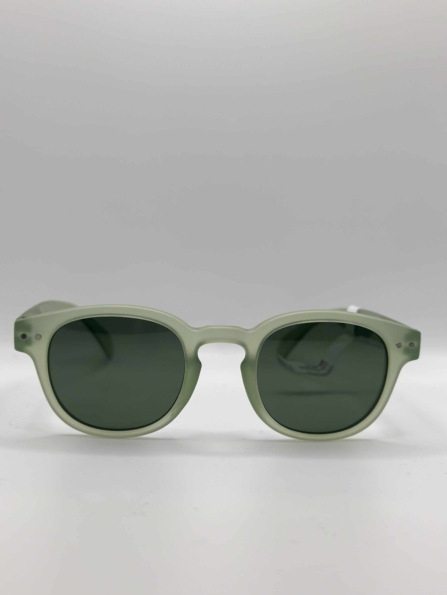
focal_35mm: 48
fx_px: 826
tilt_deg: -11.1
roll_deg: -1.6
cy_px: 298
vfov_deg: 39.7
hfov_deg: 30.3
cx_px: 224
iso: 80
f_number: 1.78
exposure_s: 1/638
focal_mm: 6.86
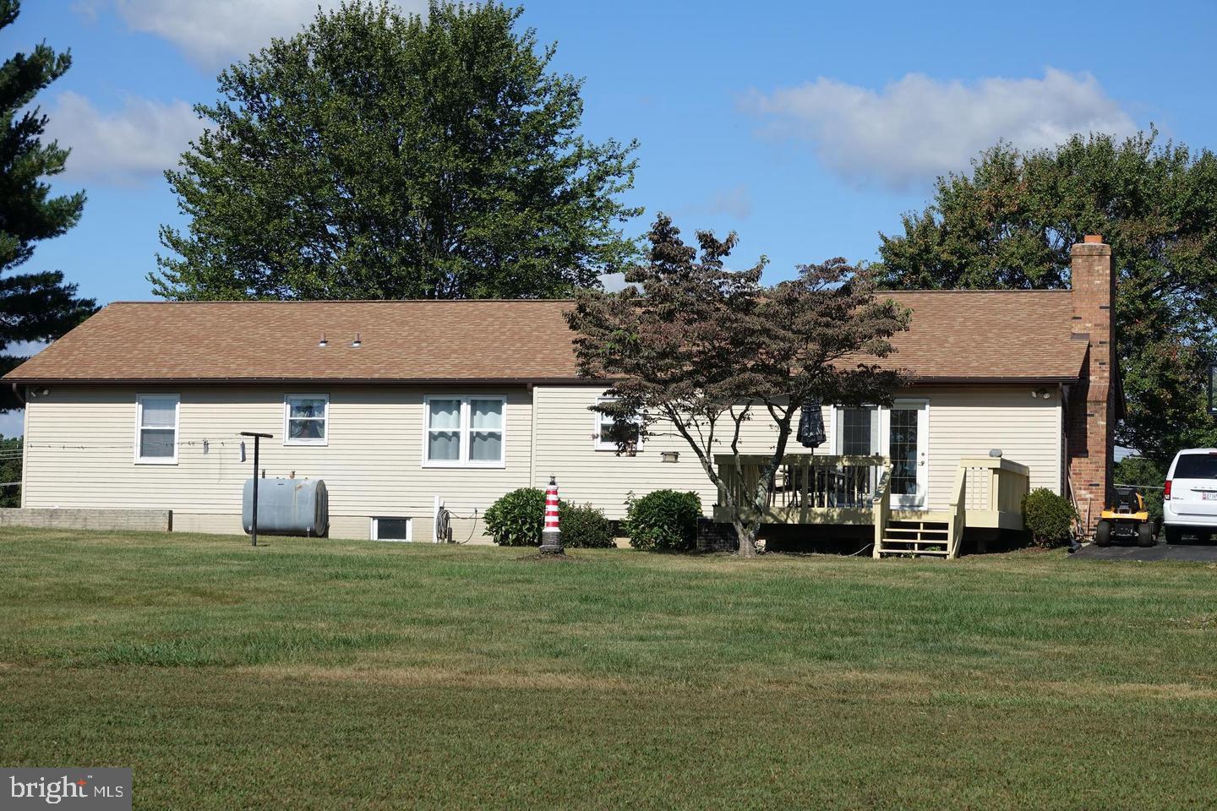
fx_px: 2670
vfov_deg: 17.3
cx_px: 608
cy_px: 406
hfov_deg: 25.7
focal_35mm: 79
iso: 100
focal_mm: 28.91
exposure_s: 1/1000
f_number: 4.5
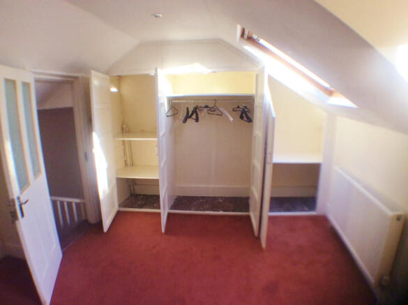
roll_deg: +1.0
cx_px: 204
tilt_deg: -12.8
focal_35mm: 32
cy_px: 152
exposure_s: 1/40
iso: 32
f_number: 2.4
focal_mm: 3.3
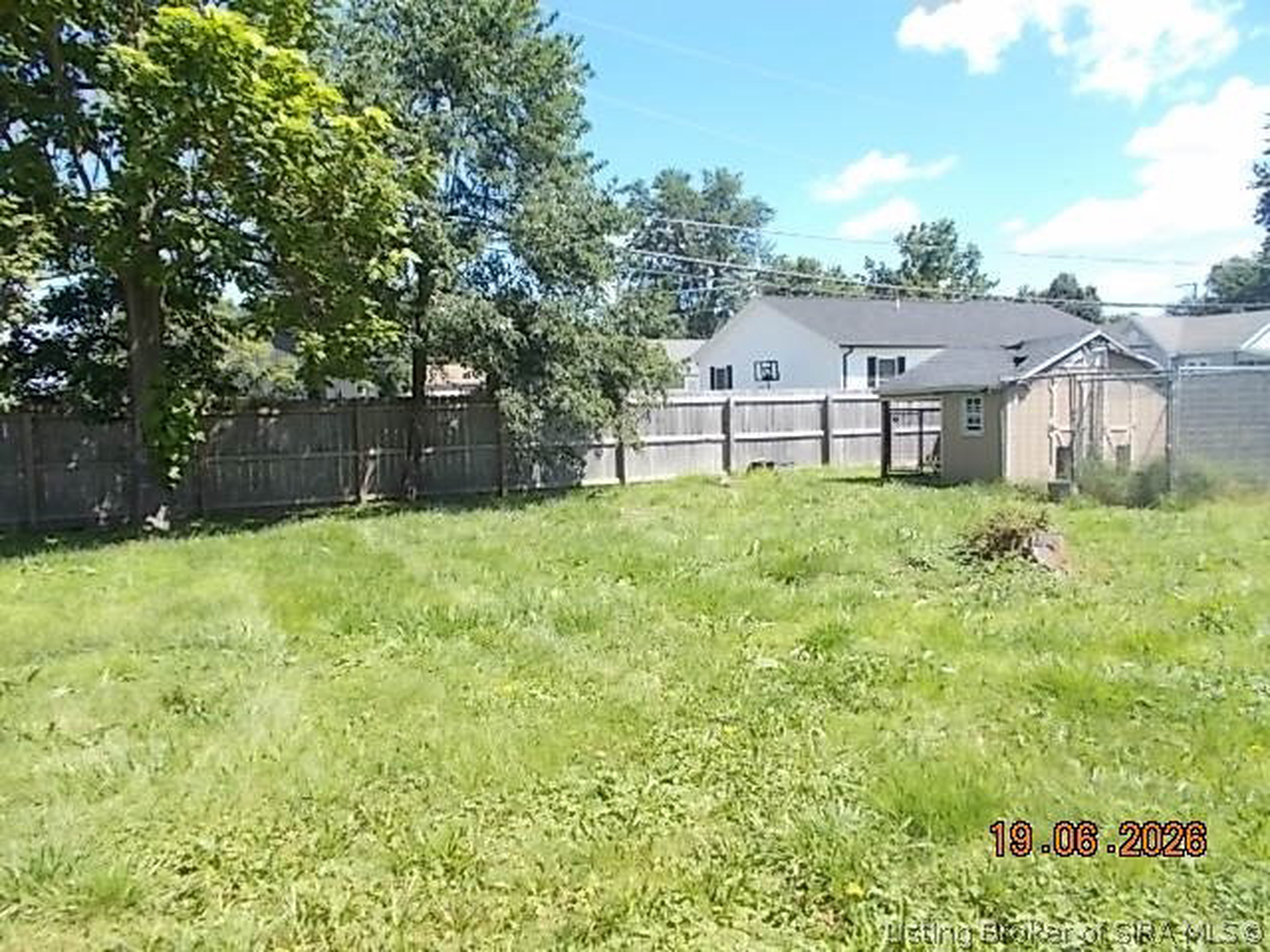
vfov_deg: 53.1
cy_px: 476
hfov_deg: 67.3
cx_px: 635
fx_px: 954
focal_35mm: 26
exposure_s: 1/320
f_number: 3.2
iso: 80
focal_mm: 4.6
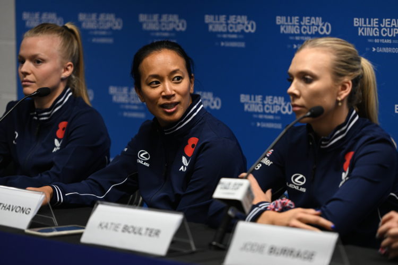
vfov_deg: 8.6
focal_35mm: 160
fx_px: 1769
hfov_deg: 12.8
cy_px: 132
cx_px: 199
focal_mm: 160
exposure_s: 1/250
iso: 2000
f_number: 2.8
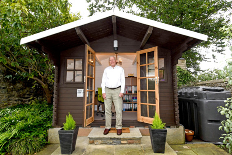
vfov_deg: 36.9
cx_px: 116
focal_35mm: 36
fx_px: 232
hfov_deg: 53.1
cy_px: 78
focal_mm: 24
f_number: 7.1
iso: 800
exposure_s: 1/200
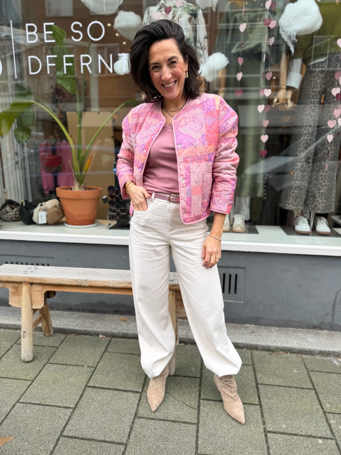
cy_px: 228
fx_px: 315
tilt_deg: -14.0
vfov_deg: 71.6
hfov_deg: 56.8
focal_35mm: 24
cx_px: 170
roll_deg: -0.8
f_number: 1.78
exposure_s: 1/430
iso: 80
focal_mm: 6.76
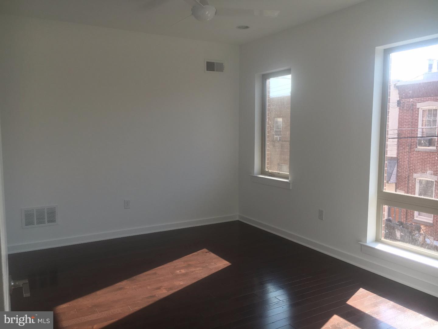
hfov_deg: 61.7
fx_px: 367
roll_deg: +0.7
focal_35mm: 29
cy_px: 164
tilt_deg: -3.4
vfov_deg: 48.2
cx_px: 219
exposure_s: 1/153
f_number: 2.2
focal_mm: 4.15
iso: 25
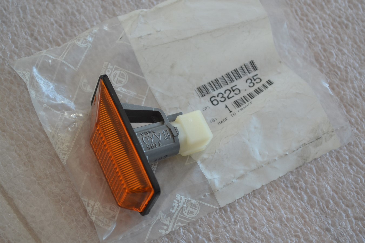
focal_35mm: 72
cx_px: 182
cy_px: 122
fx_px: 730
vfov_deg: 18.9
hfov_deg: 28.1
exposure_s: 1/60
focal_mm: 48
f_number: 5.3
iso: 560
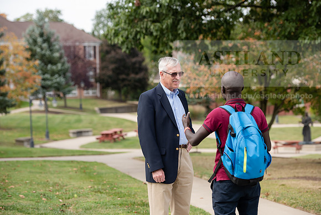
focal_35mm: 100
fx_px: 892
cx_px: 160
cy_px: 108
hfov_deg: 20.4
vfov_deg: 13.7
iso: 250
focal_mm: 100
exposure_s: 1/640
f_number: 4
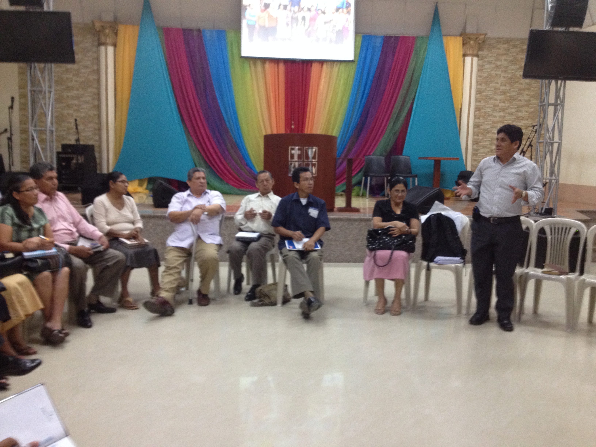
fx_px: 603
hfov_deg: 52.6
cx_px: 298
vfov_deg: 40.7
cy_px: 224
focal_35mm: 35
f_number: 2.4
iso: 250
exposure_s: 1/20
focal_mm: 4.28
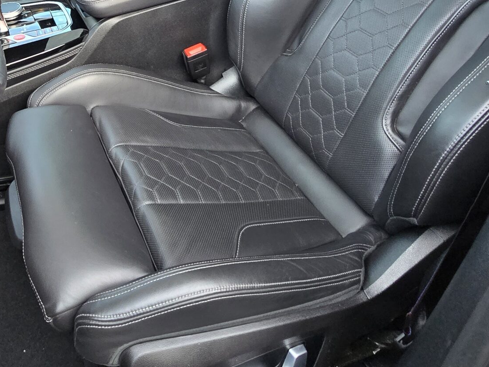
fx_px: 424
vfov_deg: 39.6
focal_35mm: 30
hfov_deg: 57.3
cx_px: 129
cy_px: -21
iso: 250
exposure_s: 1/61
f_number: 2.2
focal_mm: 2.2
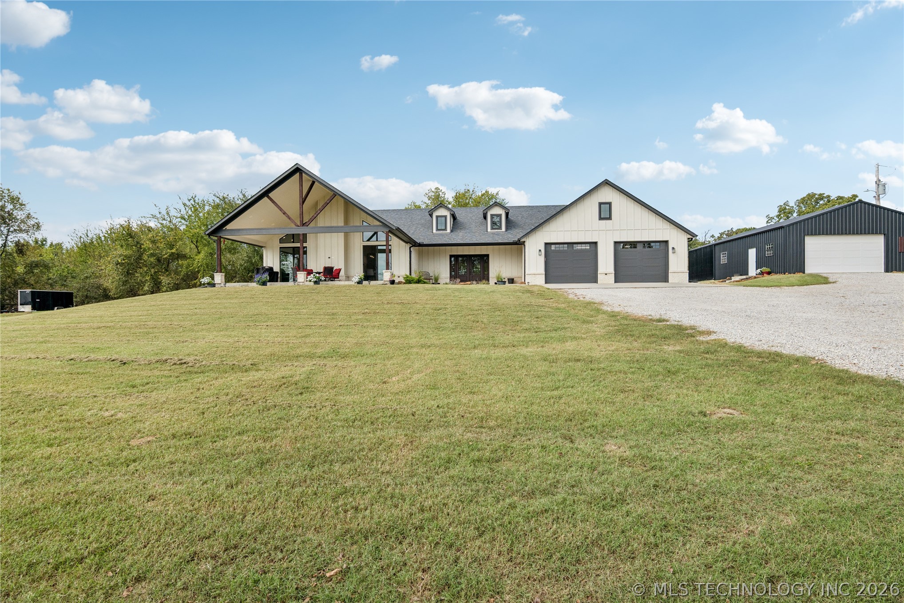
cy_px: 302
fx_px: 427
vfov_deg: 70.4
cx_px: 452
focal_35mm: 17
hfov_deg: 93.3
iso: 640
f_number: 7.1
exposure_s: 1/1250
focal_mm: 17
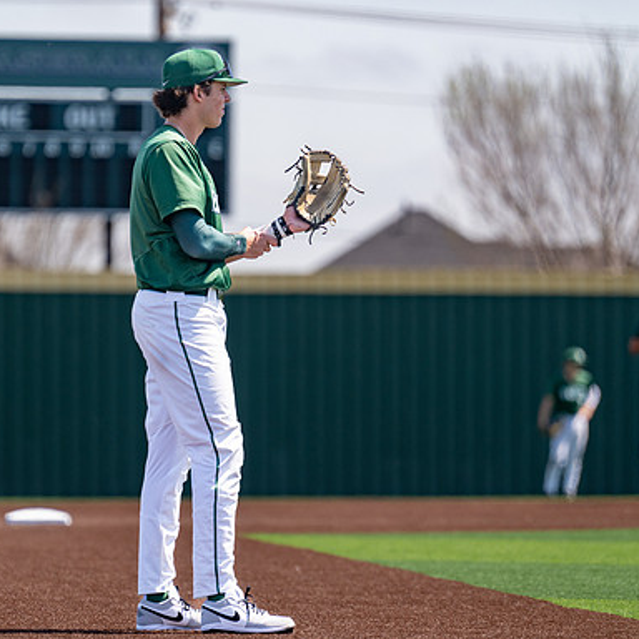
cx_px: 211
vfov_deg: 5.4
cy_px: 326
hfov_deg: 5.4
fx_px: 6808
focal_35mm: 326
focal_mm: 249
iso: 320
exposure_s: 1/2000
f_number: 4
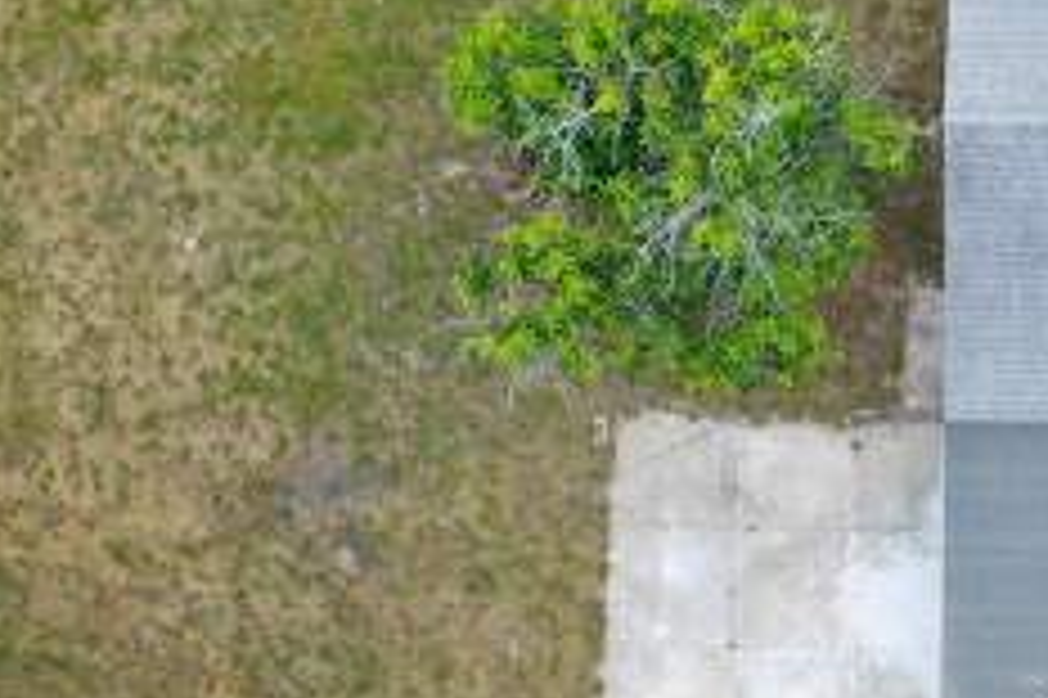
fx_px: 2793
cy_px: 363
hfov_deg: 20.3
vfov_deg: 14.2
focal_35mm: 96
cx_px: 1138
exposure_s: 1/120
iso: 100
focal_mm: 10.26
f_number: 4.5
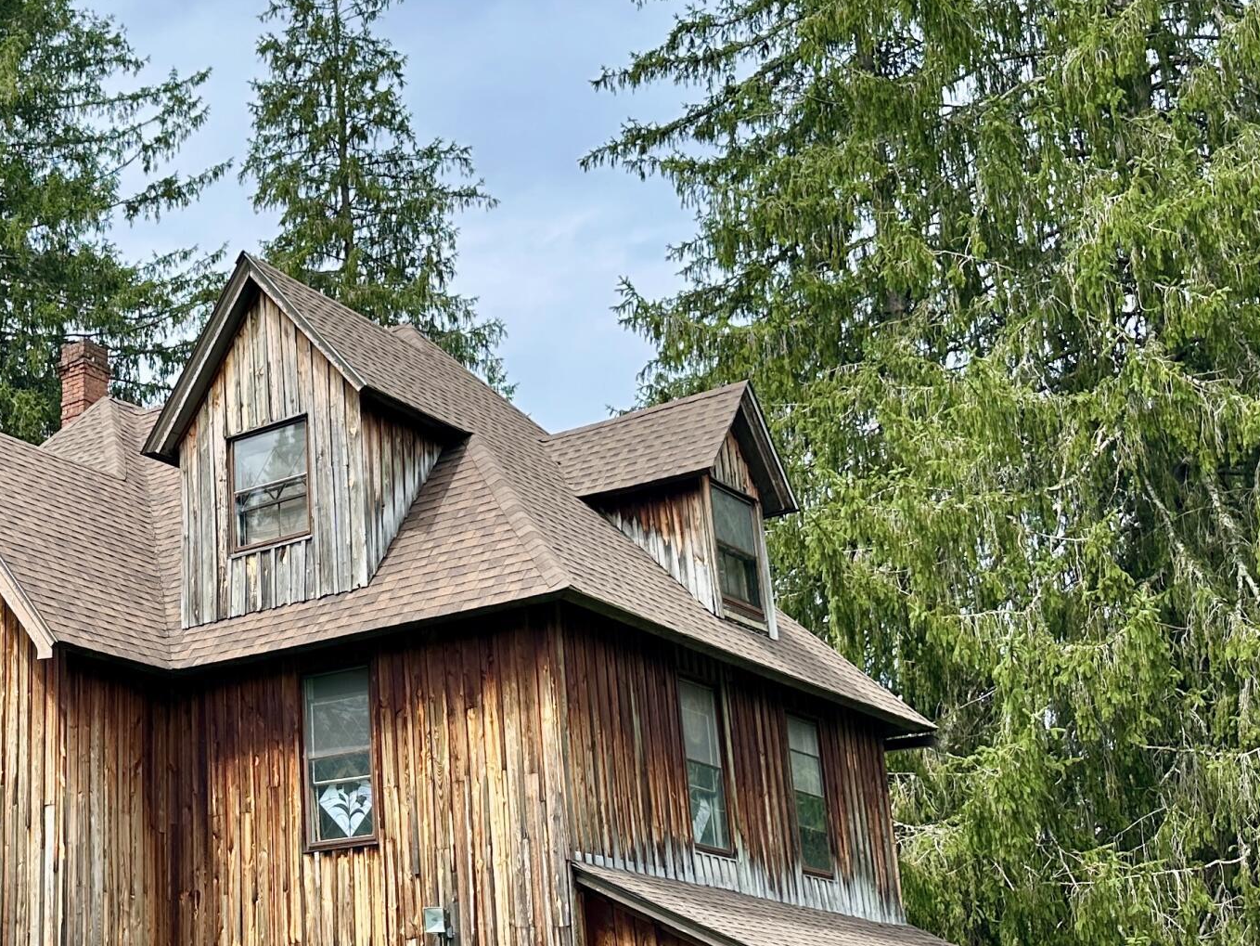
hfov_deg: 34.4
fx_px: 1930
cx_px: 156
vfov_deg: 27.5
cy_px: 565
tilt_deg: +16.4
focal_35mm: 53
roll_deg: +0.7
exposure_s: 1/2469
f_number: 1.78
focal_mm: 6.86
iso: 80
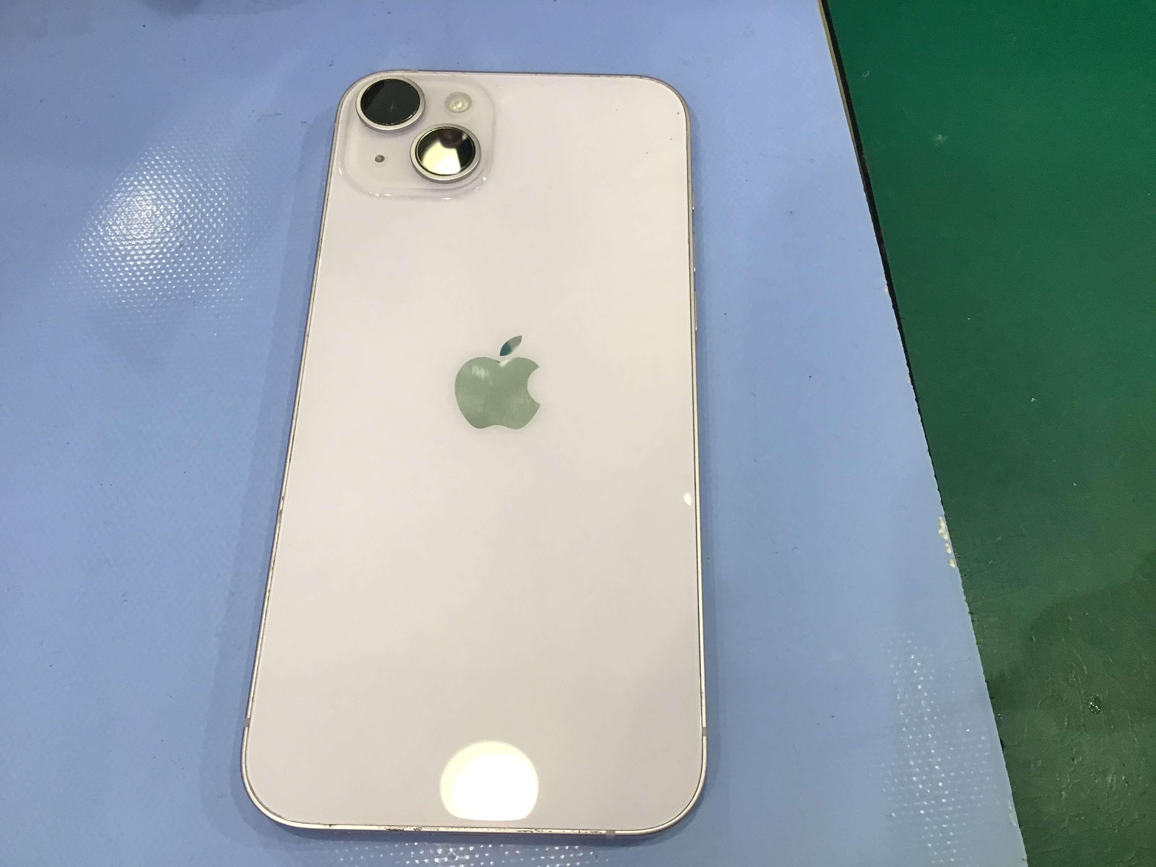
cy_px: 434
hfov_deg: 58.4
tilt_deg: -65.3
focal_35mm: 31
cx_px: 578
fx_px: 1035
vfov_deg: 45.4
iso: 32
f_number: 2.4
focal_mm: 3.3
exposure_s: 1/33
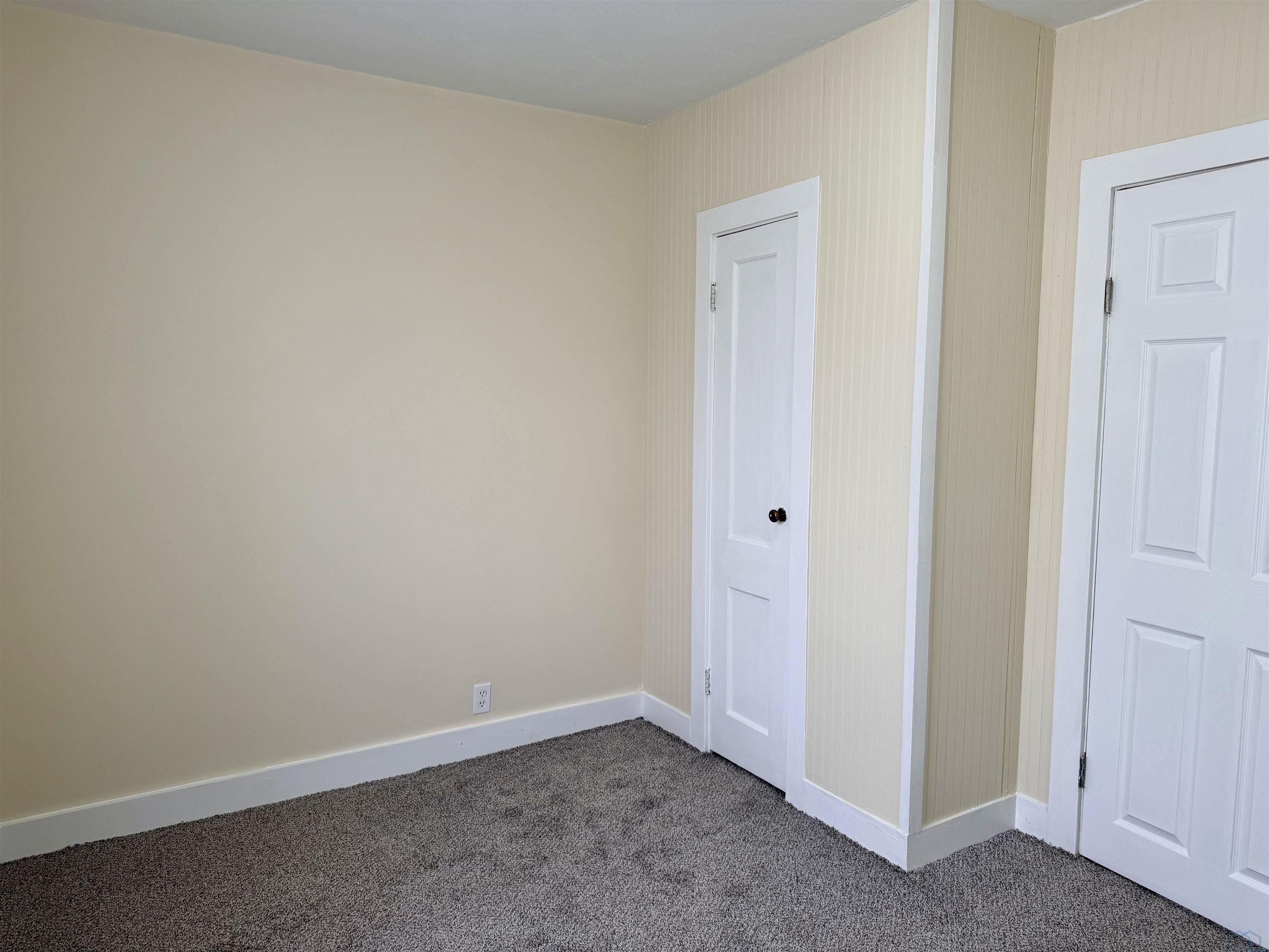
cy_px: 476
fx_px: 880
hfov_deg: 71.6
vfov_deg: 56.8
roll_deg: -0.2
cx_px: 634
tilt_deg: -5.6
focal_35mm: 24
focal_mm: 6.76
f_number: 1.78
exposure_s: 1/120
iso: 64
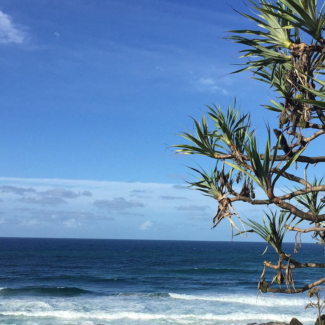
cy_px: 223
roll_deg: -1.3
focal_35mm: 48
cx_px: 206
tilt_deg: +2.2
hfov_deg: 35.1
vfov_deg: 34.9
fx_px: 510
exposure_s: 1/2639
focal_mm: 4.15
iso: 32
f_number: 2.2
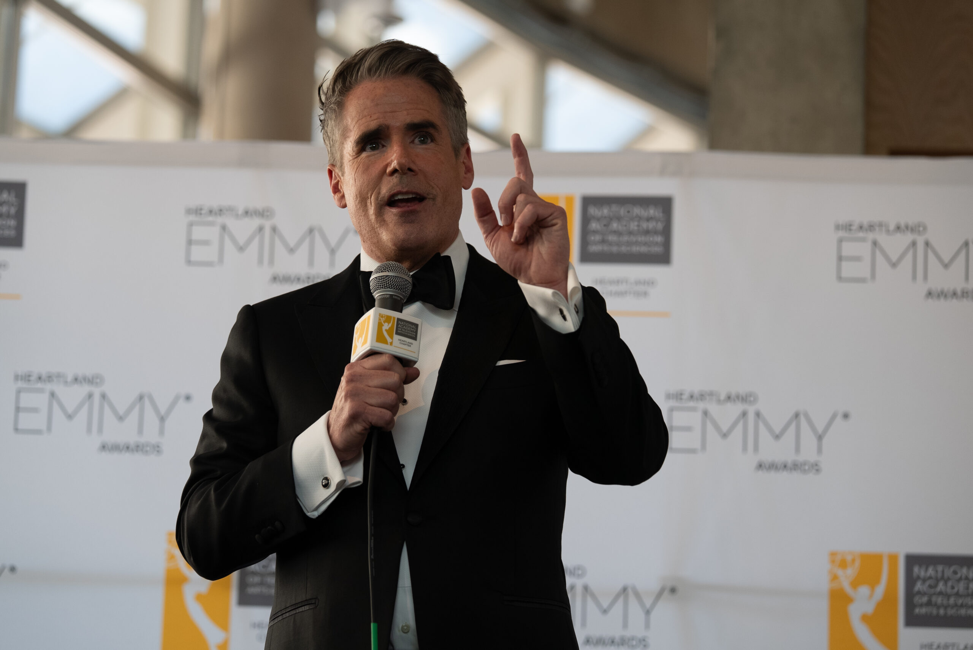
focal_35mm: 120
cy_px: 325
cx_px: 486
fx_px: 3245
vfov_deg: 11.4
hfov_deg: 17.1
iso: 800
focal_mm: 120
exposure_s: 1/160
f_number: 4
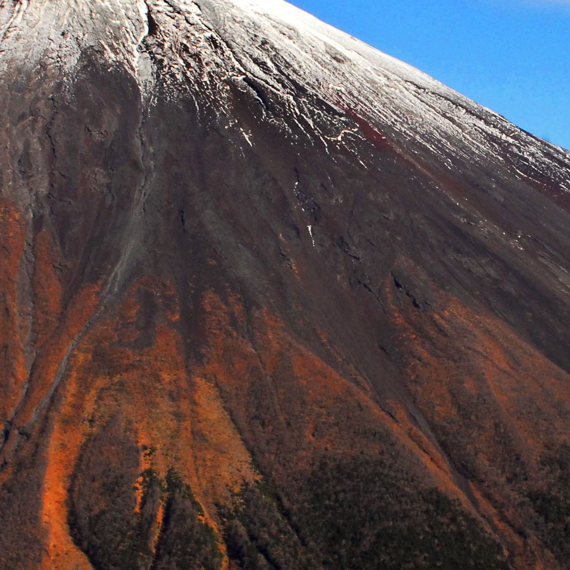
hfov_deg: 16.7
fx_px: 1919
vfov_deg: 16.9
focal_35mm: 103
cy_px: 306
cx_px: 519
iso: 400
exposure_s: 1/200
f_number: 18
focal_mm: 28
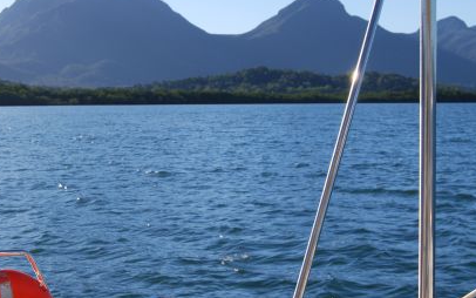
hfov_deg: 27.4
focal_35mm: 75
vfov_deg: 17.4
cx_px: 170
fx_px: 971
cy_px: 122
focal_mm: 31
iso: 100
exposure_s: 1/250
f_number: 8
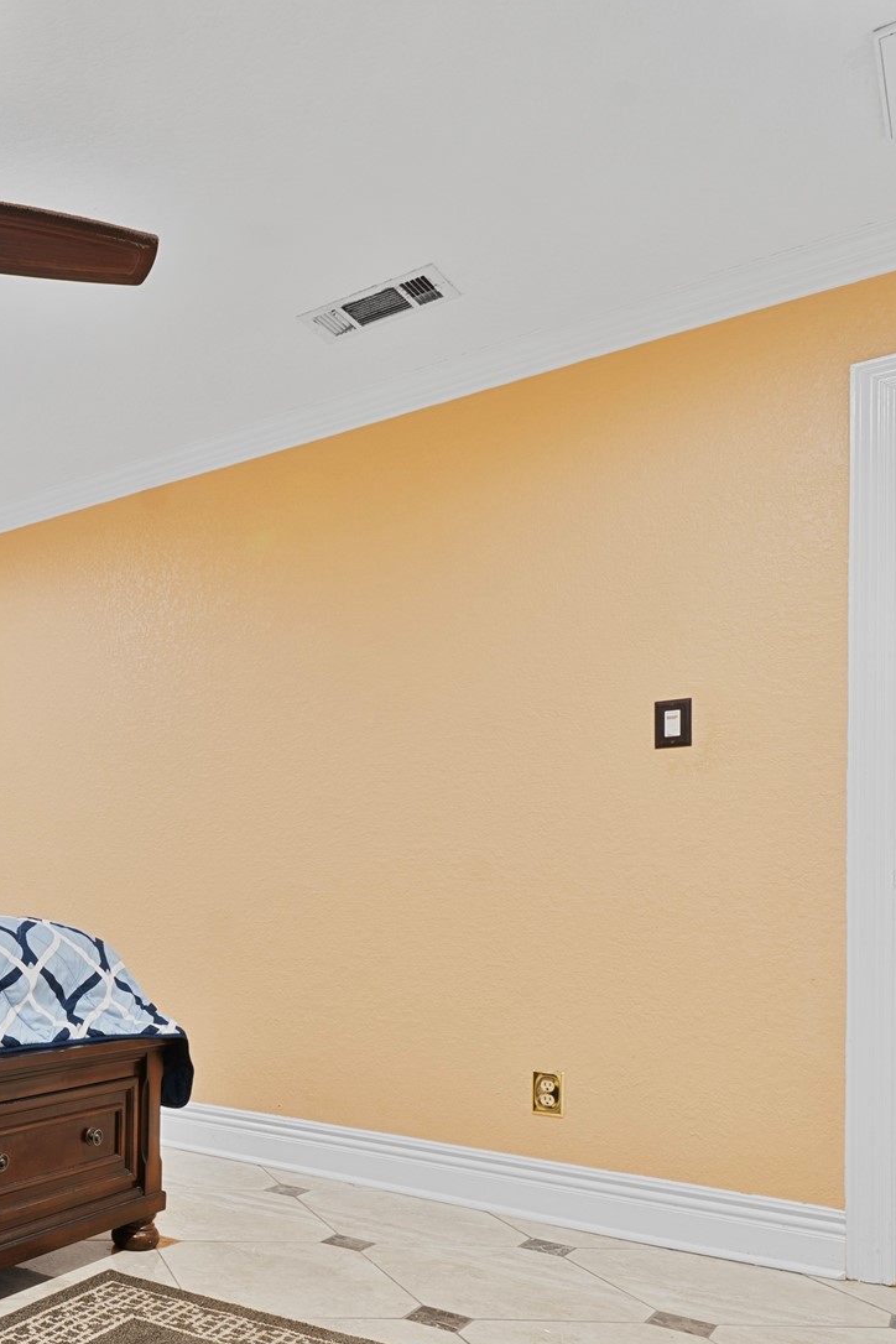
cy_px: 884
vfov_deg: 64.0
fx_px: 1045
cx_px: -66
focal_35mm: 28
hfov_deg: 39.0
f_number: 9
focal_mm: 14
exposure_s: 4
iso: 125
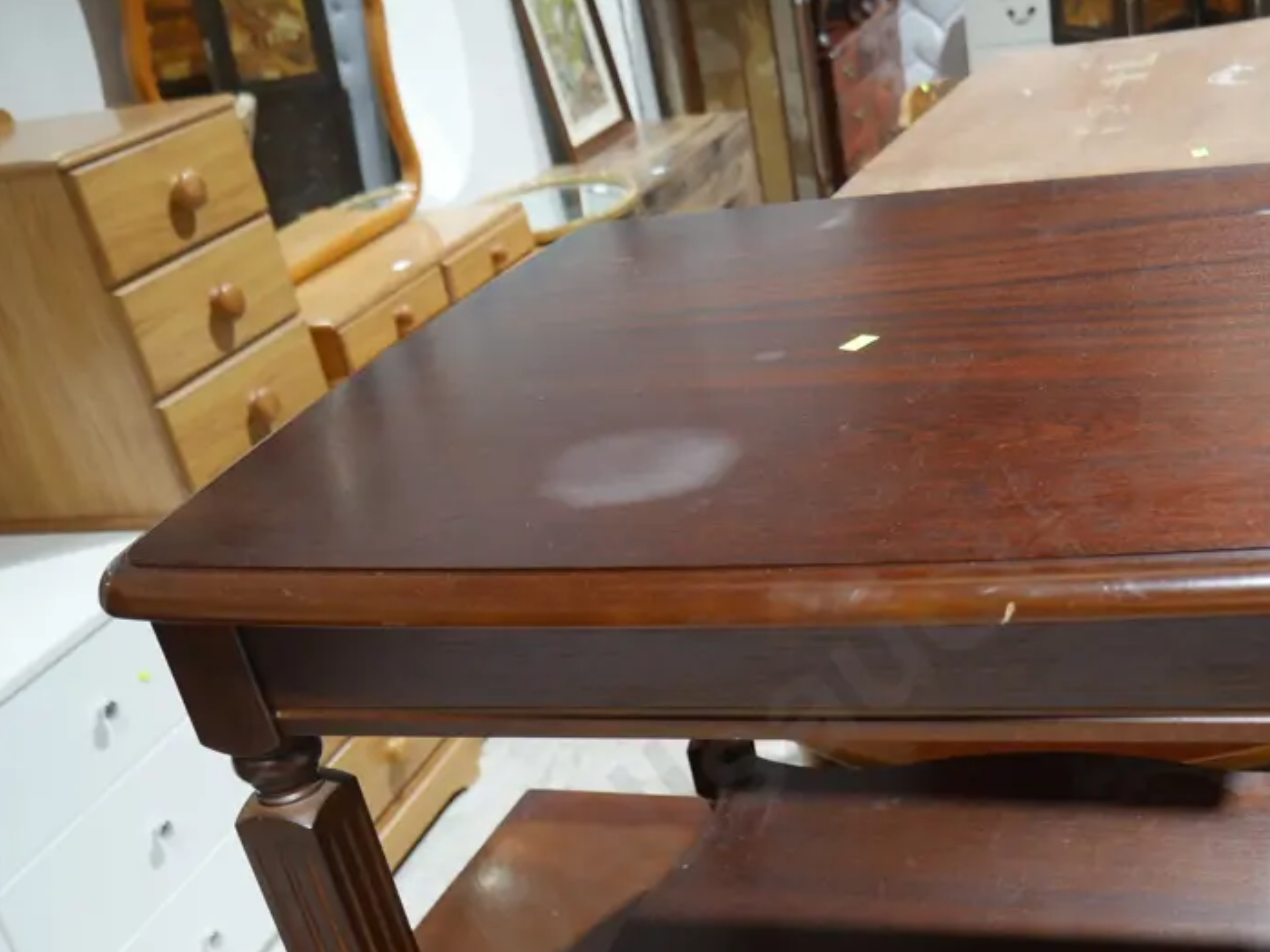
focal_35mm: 41
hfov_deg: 44.8
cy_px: 652
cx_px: 896
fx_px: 1504
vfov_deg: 34.7
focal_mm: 14
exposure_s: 1/60
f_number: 3.5
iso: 500
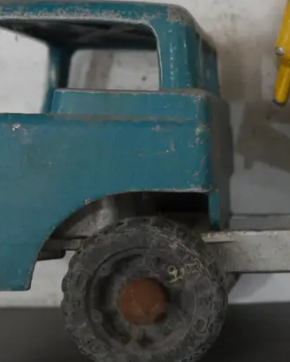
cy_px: 190
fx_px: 837
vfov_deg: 24.4
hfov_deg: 18.7
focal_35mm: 78
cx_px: 342
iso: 1600
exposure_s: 1/60
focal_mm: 16
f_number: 3.6
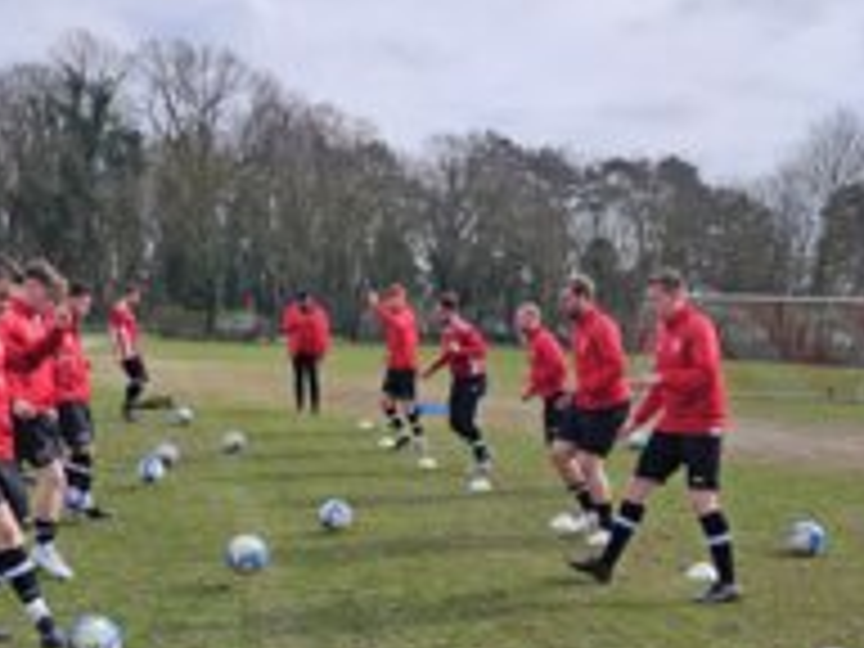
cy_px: 522
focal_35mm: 48
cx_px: 342
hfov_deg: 39.5
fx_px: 1198
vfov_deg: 29.5
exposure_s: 1/922
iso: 25
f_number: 1.8
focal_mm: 5.4
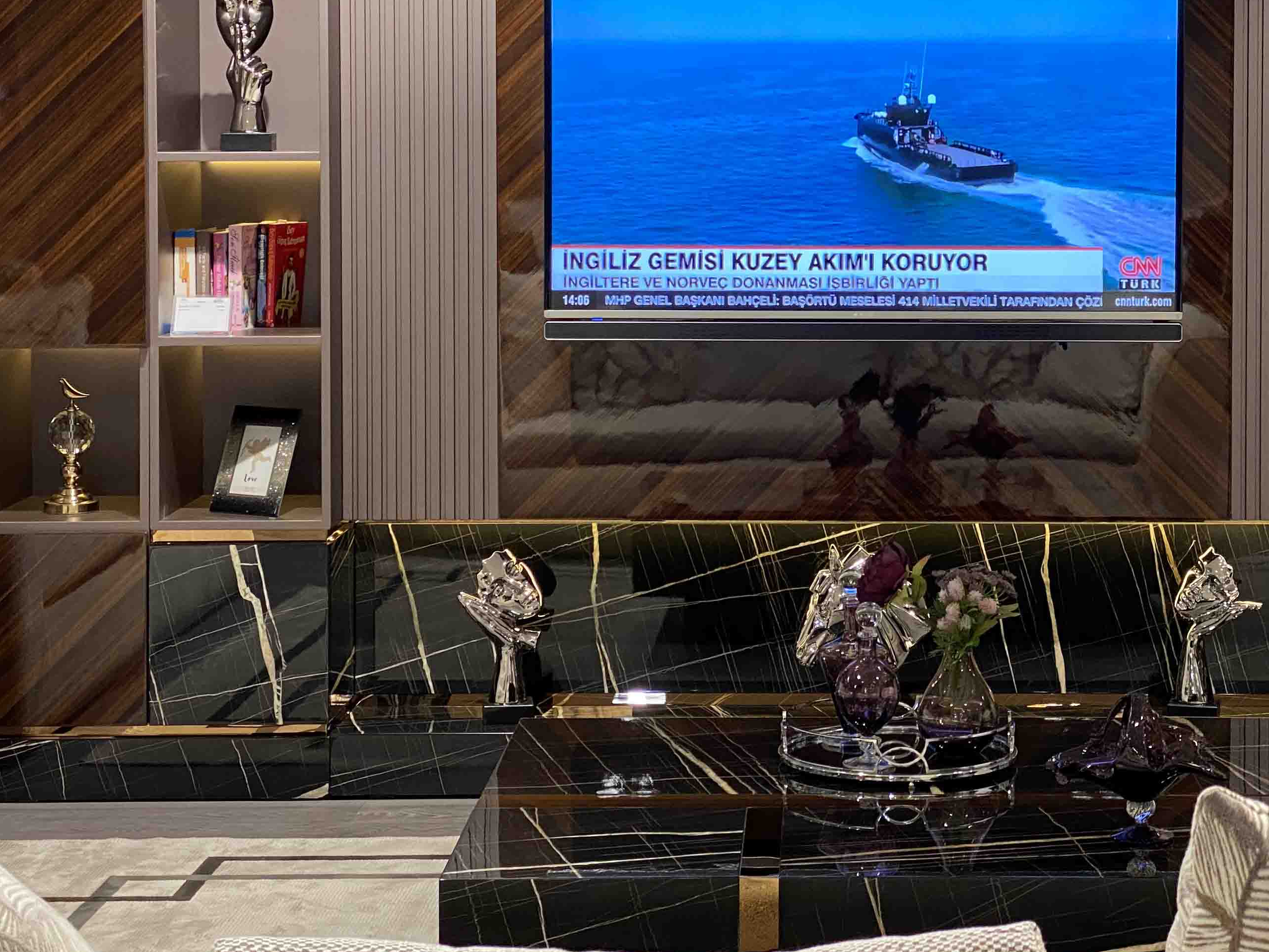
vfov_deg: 17.9
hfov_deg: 23.7
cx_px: 849
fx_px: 3006
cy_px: 240
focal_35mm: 82
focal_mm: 6
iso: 125
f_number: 2
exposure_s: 1/50
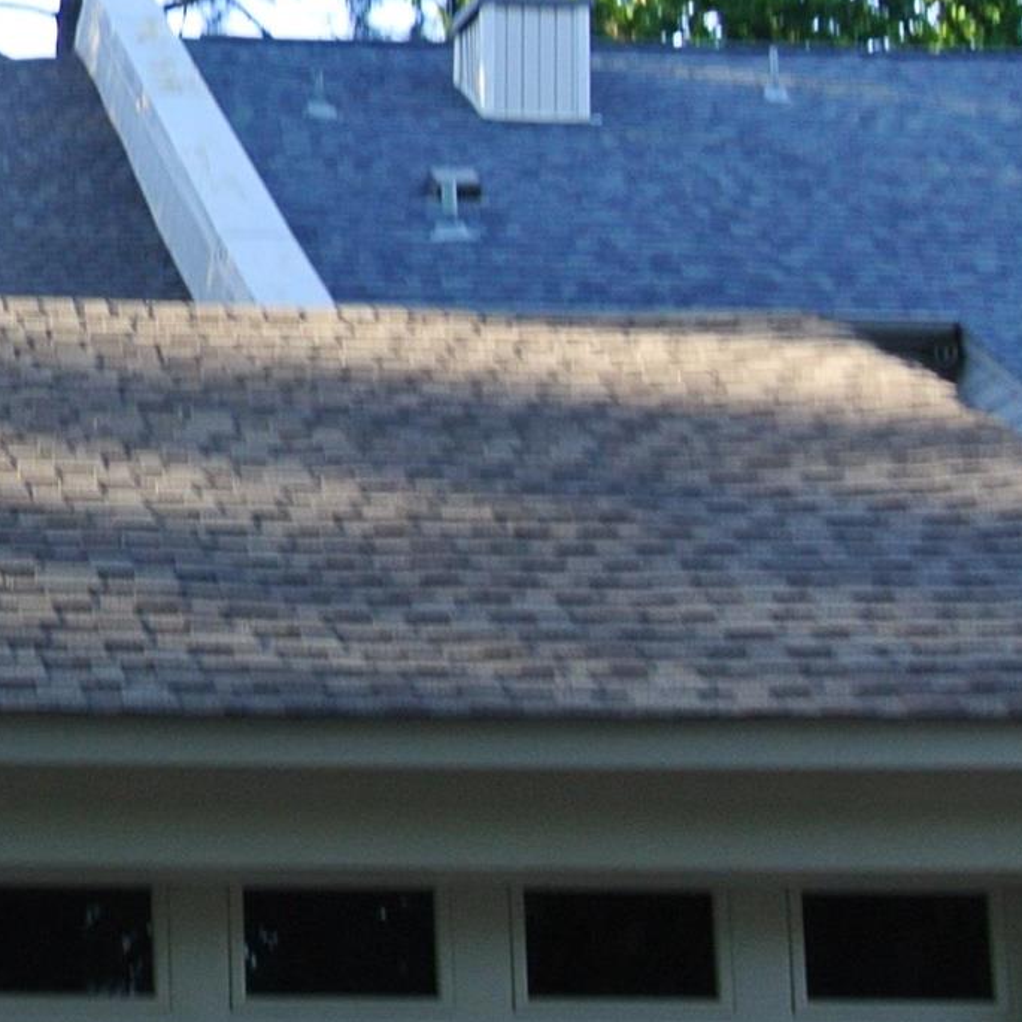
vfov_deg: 16.9
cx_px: -463
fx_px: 3440
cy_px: 686
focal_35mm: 103
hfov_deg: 15.7
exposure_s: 1/100
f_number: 3.5
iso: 100
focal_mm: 10
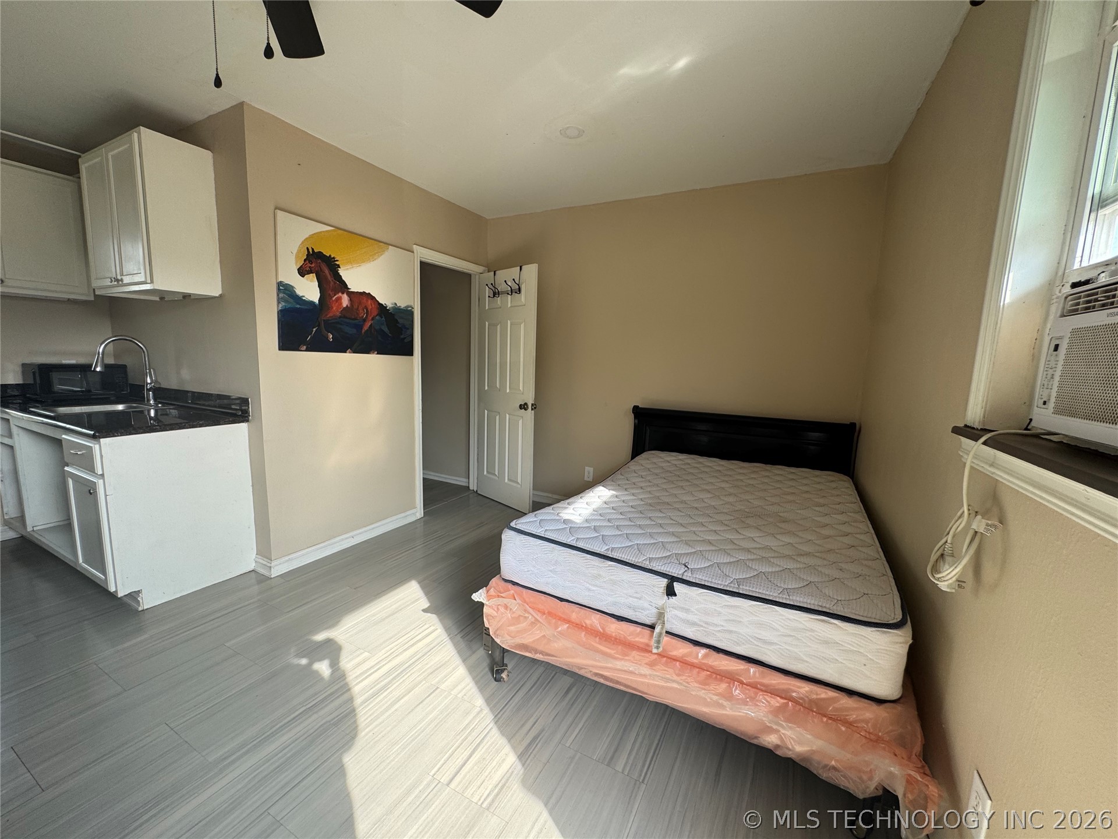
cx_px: 559
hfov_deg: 102.1
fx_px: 452
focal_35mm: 14
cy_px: 420
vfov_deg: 85.7
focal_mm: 2.22
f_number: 2.2
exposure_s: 1/99
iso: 50
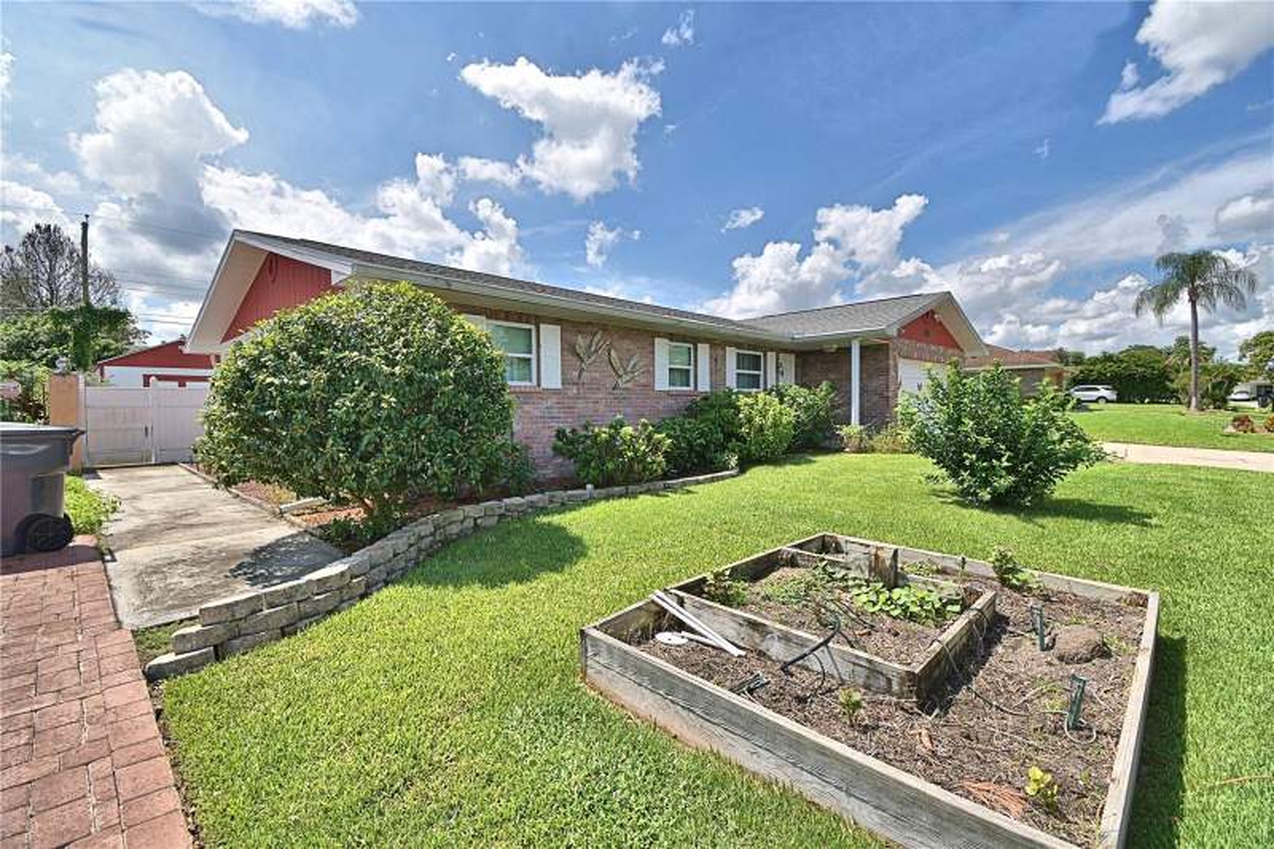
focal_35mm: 15
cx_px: 637
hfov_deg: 100.4
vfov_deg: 77.3
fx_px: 531
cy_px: 424
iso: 100
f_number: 10
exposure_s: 1/250
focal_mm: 10
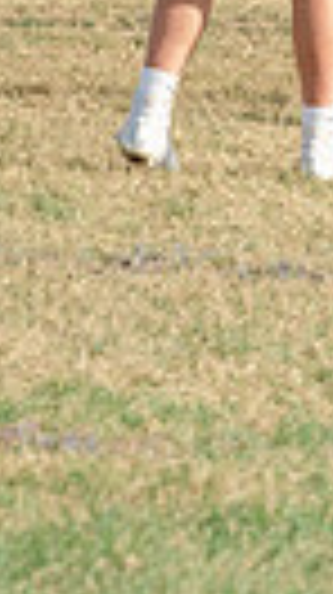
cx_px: 1592
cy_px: 42
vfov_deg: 2.9
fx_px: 11866
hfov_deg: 1.6
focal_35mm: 754
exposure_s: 1/640
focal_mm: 130
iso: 250
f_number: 6.3
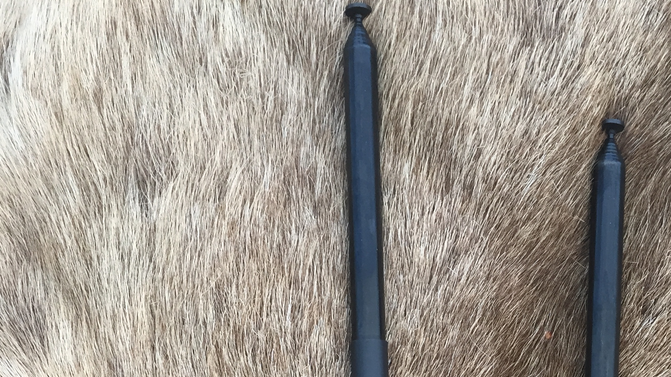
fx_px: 1085
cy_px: 590
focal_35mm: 61
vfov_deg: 17.4
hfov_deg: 33.9
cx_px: 478
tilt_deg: -75.7
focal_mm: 4.15
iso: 32
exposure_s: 1/40
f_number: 2.2
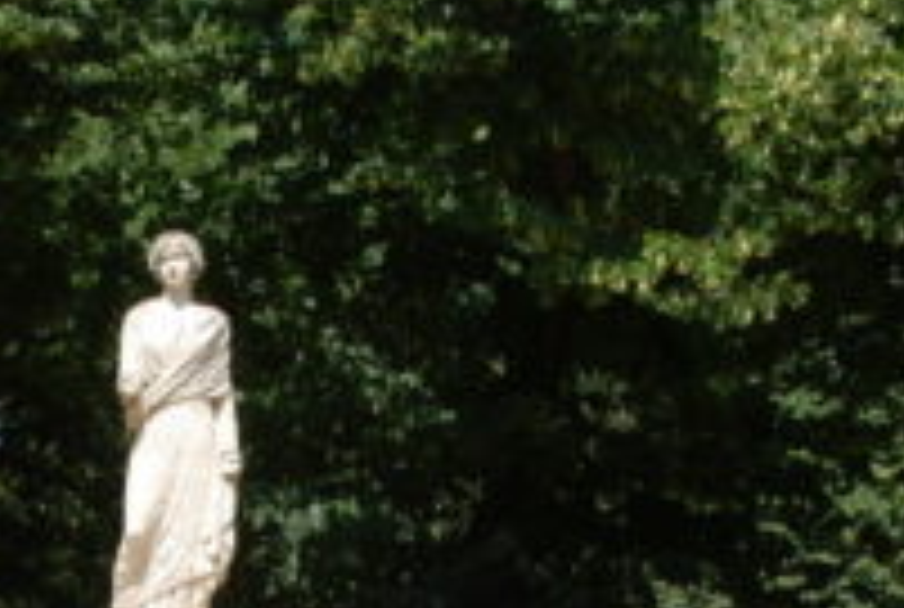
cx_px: 184
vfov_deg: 16.4
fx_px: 2064
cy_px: 610
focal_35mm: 82
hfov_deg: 24.3
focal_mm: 22
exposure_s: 1/80
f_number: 11
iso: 100
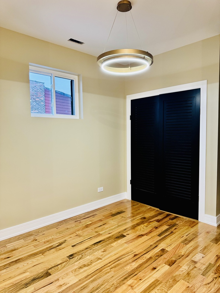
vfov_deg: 71.6
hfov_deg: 56.8
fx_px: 203
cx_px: 110
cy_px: 146
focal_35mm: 24
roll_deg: +0.6
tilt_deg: -3.5
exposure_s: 1/60
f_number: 1.78
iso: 320
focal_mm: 6.76
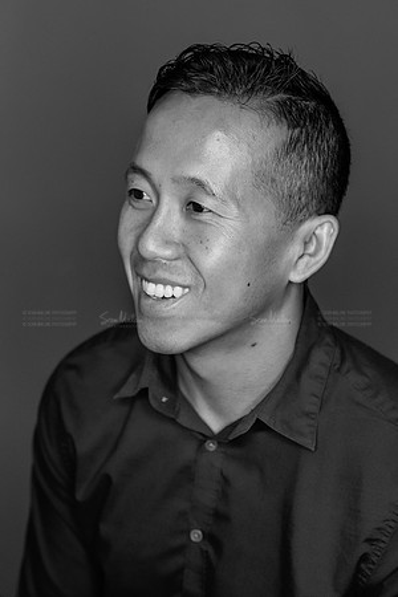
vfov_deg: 23.9
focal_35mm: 85
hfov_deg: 16.1
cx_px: 199
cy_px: 298
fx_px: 1409
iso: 2000
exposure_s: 1/320
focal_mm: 85
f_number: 3.5
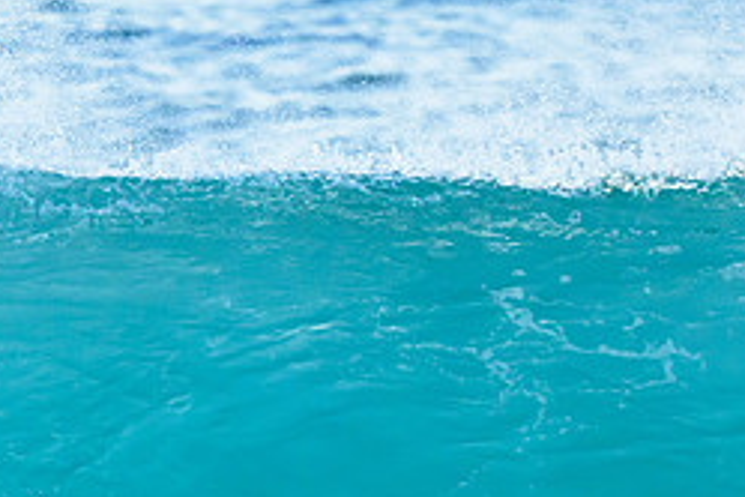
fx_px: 50159
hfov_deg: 0.9
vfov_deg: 0.6
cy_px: 527
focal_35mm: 2424
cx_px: 75
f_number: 6.3
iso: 2800
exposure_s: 1/1250
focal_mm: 800
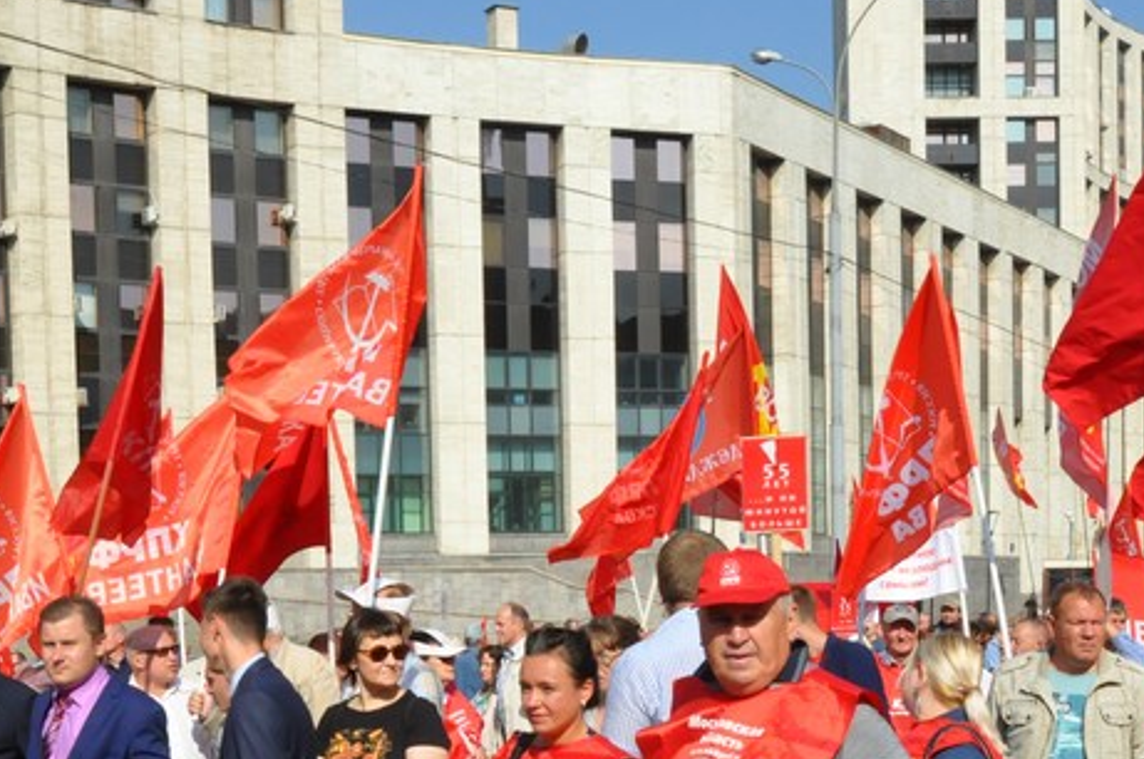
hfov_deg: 33.4
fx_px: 1904
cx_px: 581
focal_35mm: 60
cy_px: 811
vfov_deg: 21.5
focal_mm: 18
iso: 1000
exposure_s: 1/800
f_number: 14
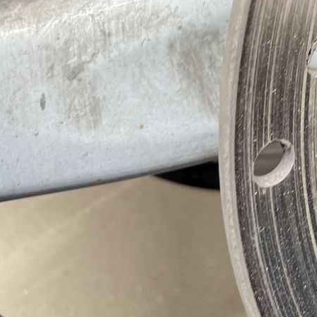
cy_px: -154
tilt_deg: -48.9
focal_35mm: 82
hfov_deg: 19.3
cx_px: 424
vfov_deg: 18.7
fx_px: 850
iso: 125
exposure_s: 1/50
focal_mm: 4.2
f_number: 1.6
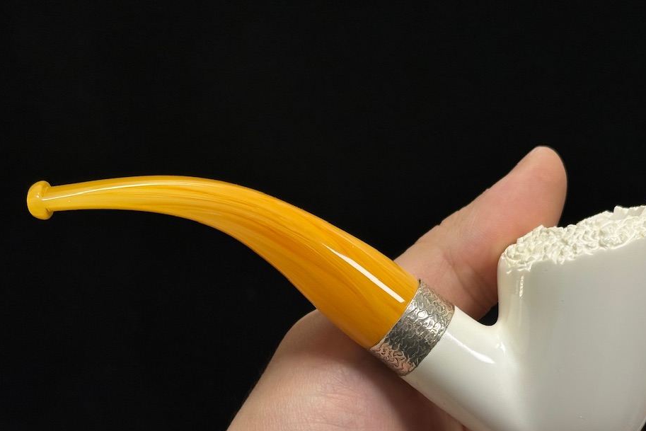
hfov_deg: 28.8
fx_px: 1256
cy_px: 306
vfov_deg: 19.4
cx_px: 395
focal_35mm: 70
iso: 50
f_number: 1.78
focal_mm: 6.86
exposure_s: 1/129
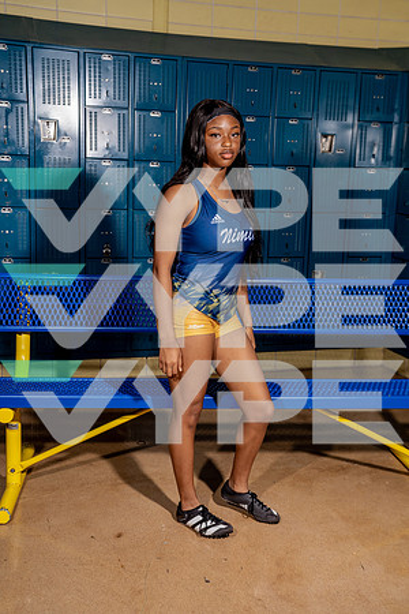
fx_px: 733
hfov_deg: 31.2
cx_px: 204
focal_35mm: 43
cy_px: 307
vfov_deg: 45.4
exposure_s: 1/250
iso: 100
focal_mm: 43
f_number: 5
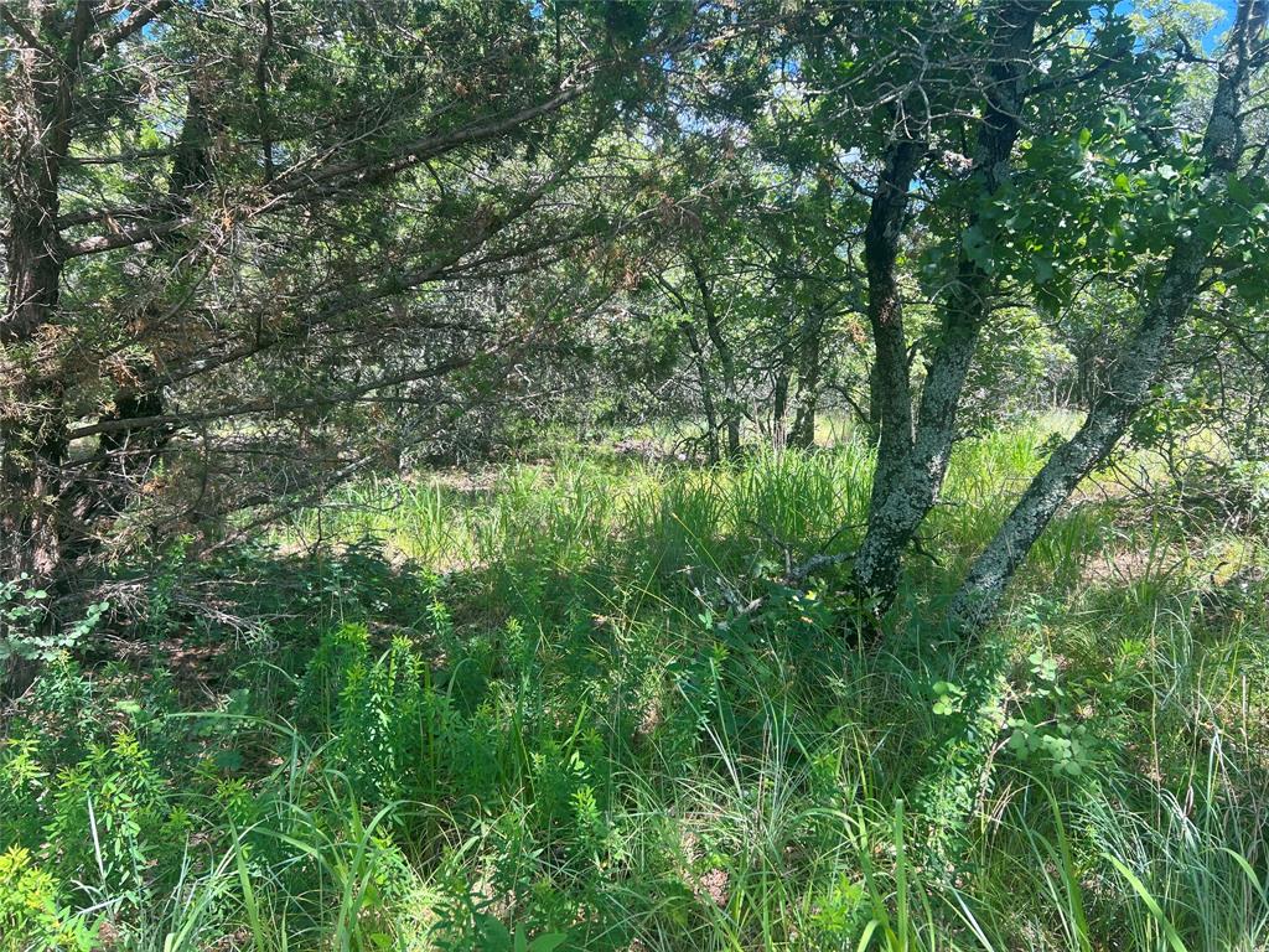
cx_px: 634
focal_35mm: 26
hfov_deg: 67.3
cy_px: 476
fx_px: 953
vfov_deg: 53.1
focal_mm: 5.7
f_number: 1.5
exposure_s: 1/506
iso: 50
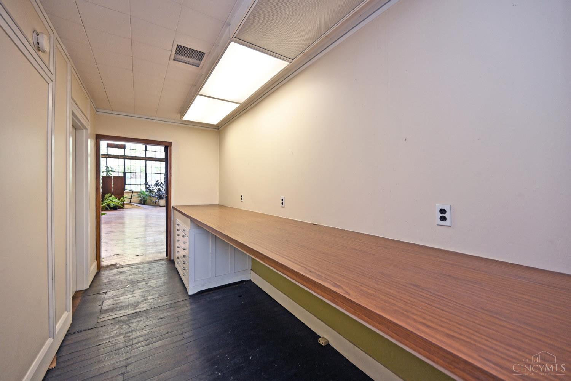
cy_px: 190
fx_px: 222
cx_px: 286
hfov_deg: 104.3
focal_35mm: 14
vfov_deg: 81.2
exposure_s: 1/60
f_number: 4
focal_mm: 14
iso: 400
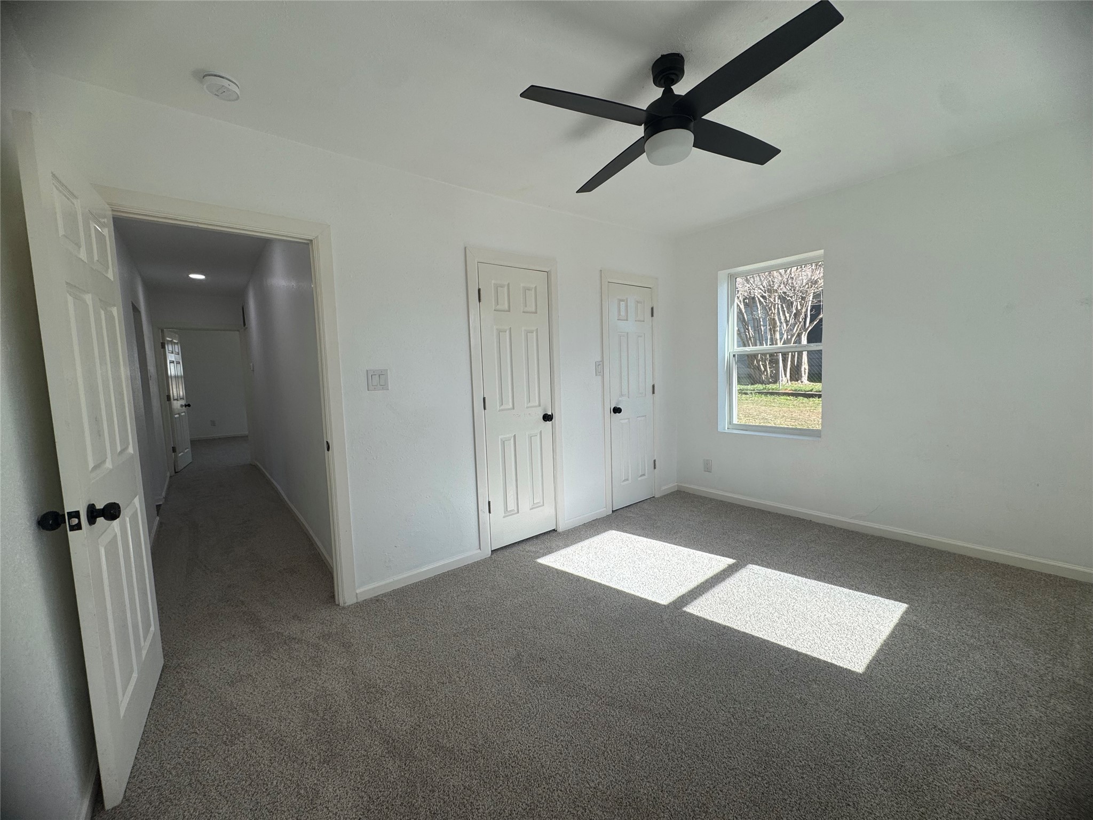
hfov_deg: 102.1
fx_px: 442
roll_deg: +1.5
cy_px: 410
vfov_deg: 85.7
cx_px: 546
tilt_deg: -4.7
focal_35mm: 14
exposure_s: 1/320
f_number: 2.2
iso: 40
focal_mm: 2.22
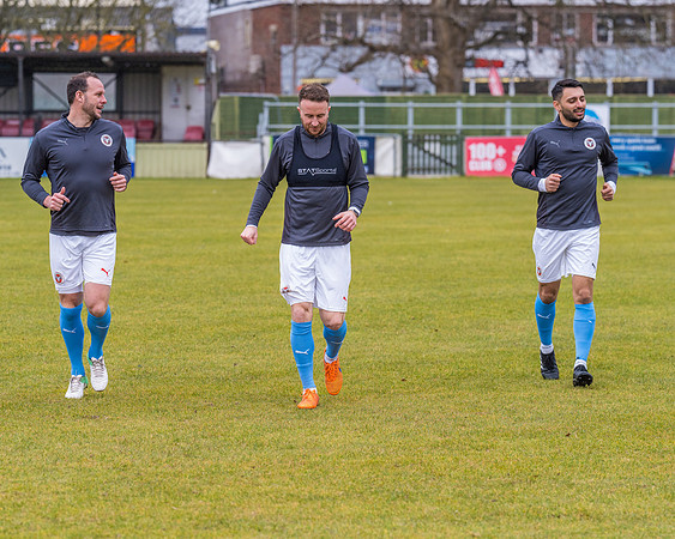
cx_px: 316
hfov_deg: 12.4
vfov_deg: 10.0
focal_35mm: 155
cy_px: 270
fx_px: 3097
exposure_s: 1/2000
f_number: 4
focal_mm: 135
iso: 800
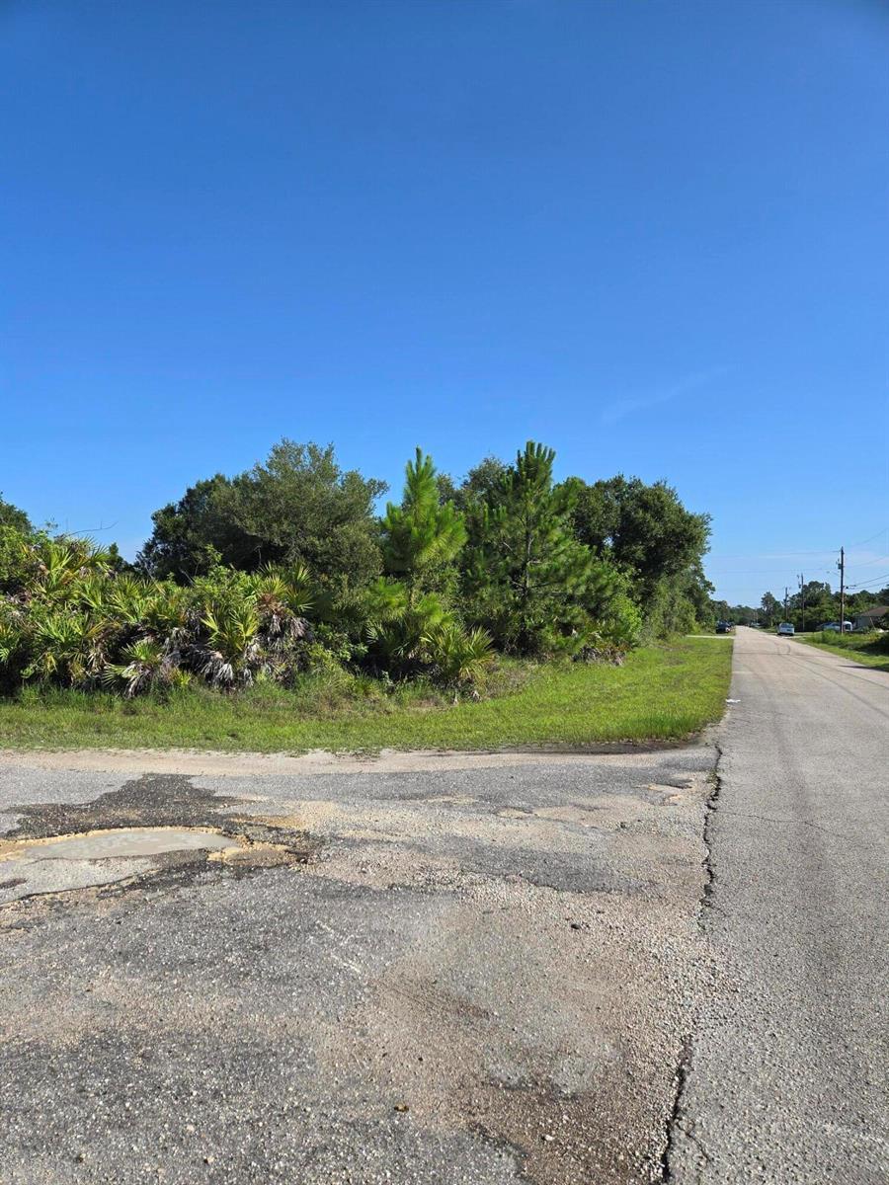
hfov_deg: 58.9
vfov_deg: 73.9
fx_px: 788
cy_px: 592
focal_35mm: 23
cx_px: 444
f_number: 1.8
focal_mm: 5.4
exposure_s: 1/1737
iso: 25
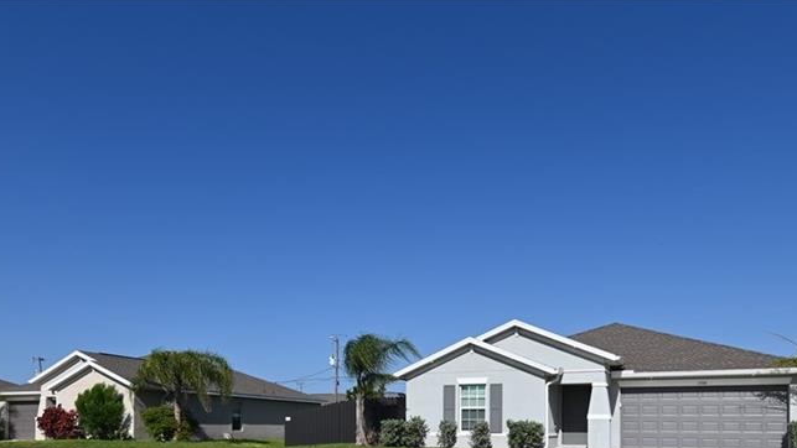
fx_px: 634
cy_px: 420
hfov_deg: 64.2
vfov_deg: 36.1
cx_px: 366
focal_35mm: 30
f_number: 8
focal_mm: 12
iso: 100
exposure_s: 1/500
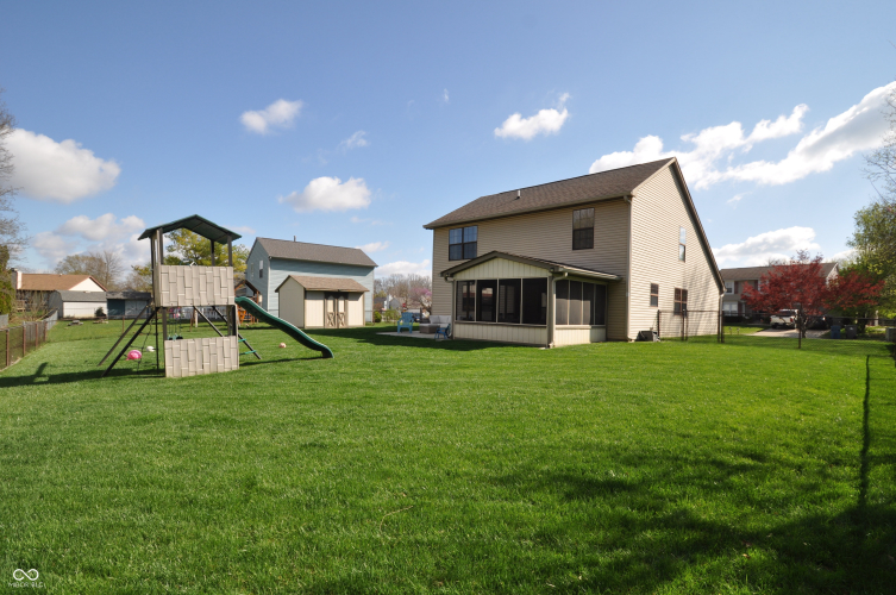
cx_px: 448
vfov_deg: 67.2
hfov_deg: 90.1
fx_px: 447
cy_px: 298
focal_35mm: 18
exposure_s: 1/200
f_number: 7.1
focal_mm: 12
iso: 200
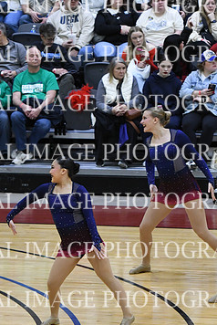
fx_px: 2644
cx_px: 96
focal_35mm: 293
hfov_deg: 4.7
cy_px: 225
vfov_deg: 7.0
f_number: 3.5
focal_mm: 120
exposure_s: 1/400
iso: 4000
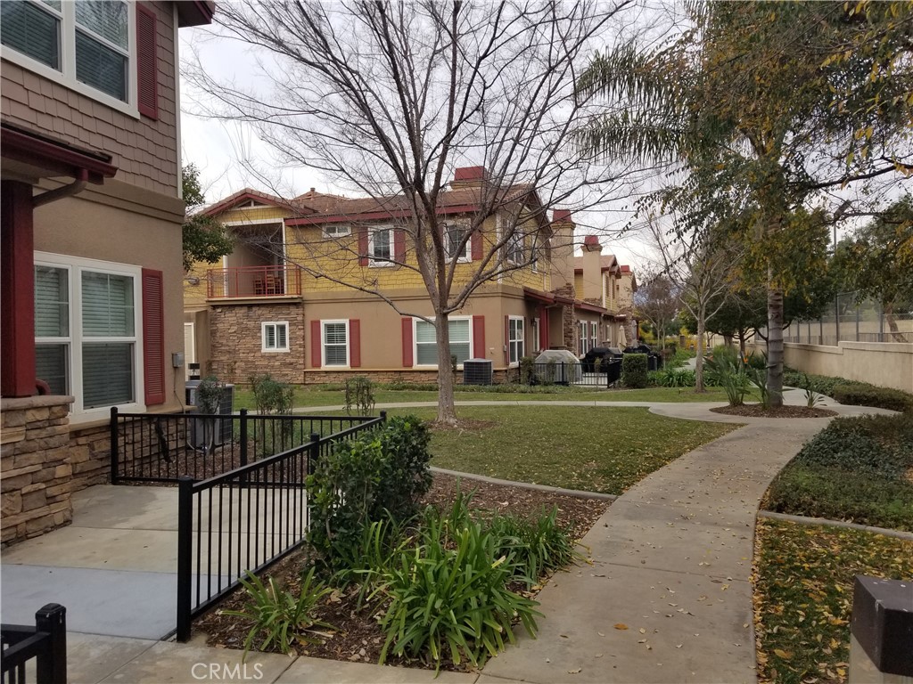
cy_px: 342
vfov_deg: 53.1
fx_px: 686
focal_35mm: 26
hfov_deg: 67.3
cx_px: 456
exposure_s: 1/744
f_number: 1.7
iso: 50
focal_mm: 4.3
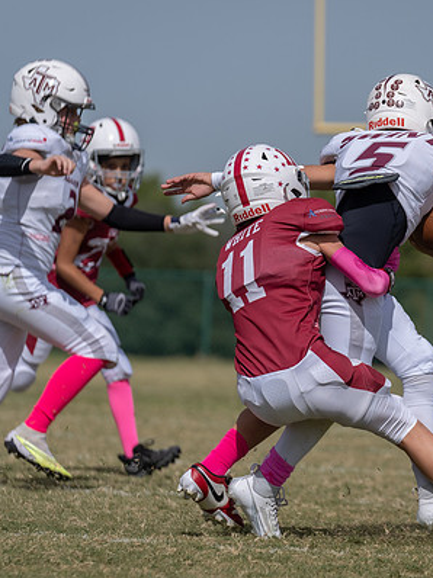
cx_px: 437
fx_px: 6745
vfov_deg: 4.9
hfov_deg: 3.7
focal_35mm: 404
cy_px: 268
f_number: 4
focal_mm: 200
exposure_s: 1/2500
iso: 100
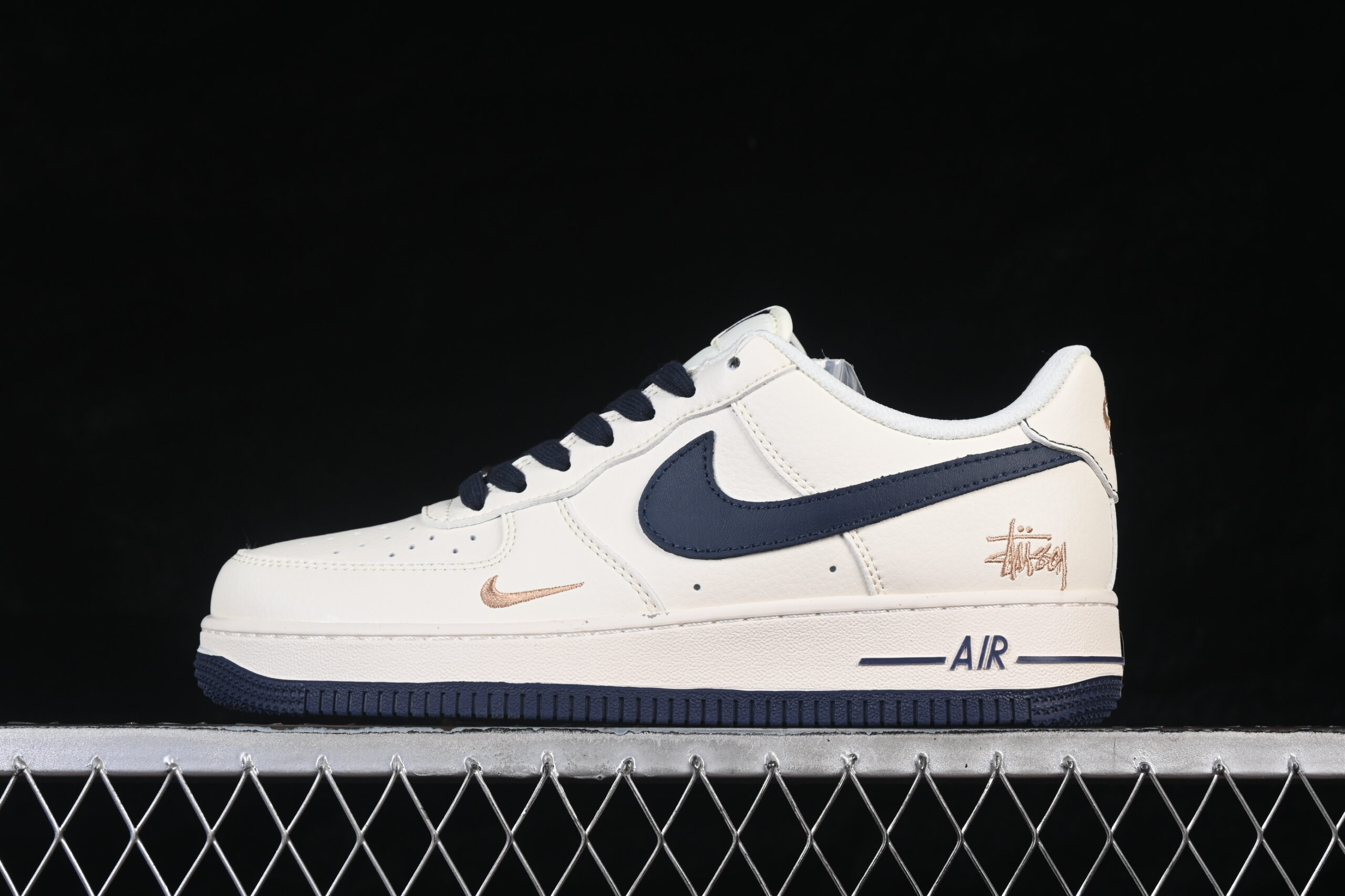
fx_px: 2802
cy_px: 448
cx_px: 672
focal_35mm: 75
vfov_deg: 18.2
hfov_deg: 27.0
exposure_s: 1/80
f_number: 8
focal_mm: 50
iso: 160
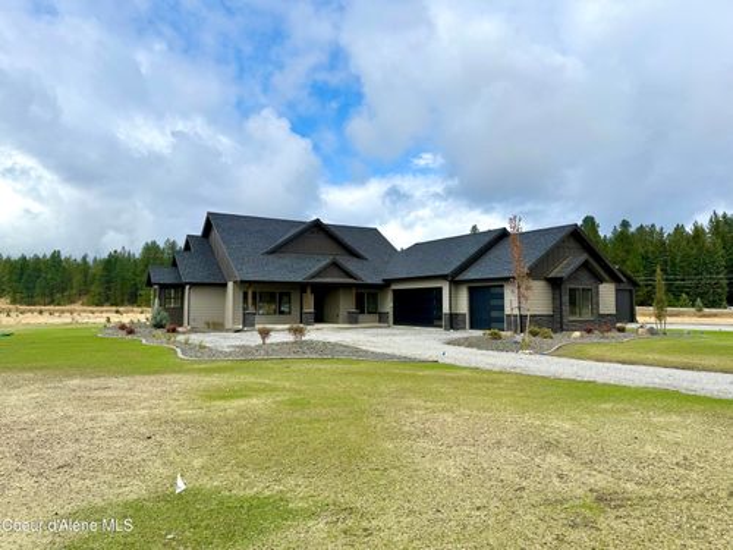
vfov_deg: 56.8
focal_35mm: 24
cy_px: 275
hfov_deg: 71.6
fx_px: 508
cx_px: 366
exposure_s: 1/5319
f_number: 1.78
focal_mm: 6.76
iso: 80
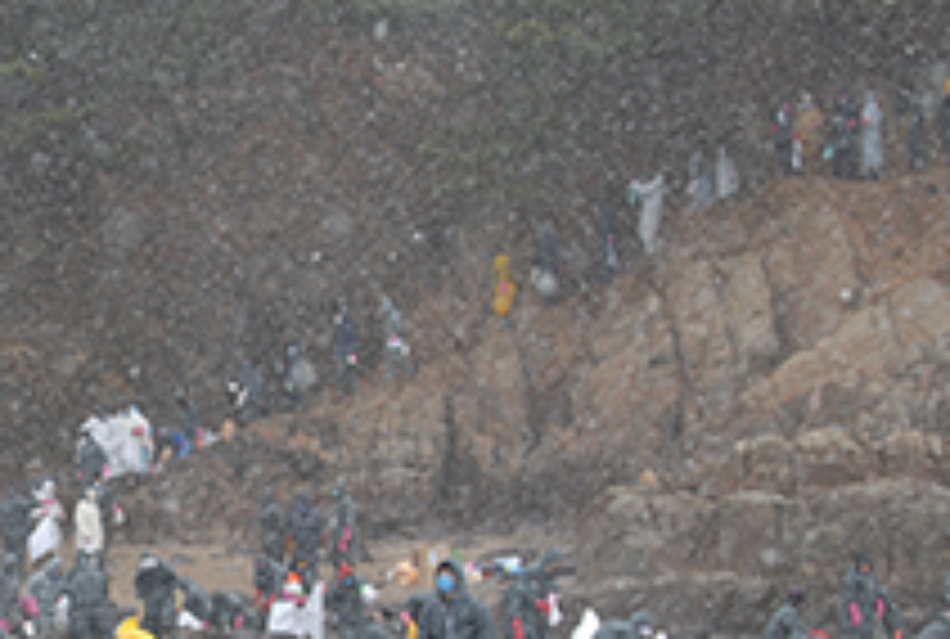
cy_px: 531
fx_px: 5266
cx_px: 95
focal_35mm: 199
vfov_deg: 6.9
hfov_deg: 10.3
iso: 100
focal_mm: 70
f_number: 2.8
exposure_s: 1/320
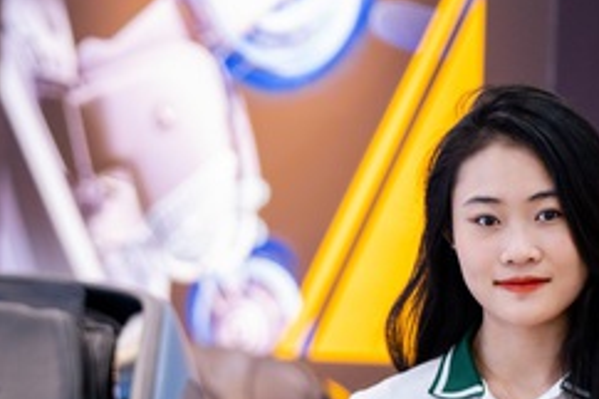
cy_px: 435
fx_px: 4838
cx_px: 176
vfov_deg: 4.7
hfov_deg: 7.1
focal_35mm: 291
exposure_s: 1/160
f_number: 2.8
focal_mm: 110
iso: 1250
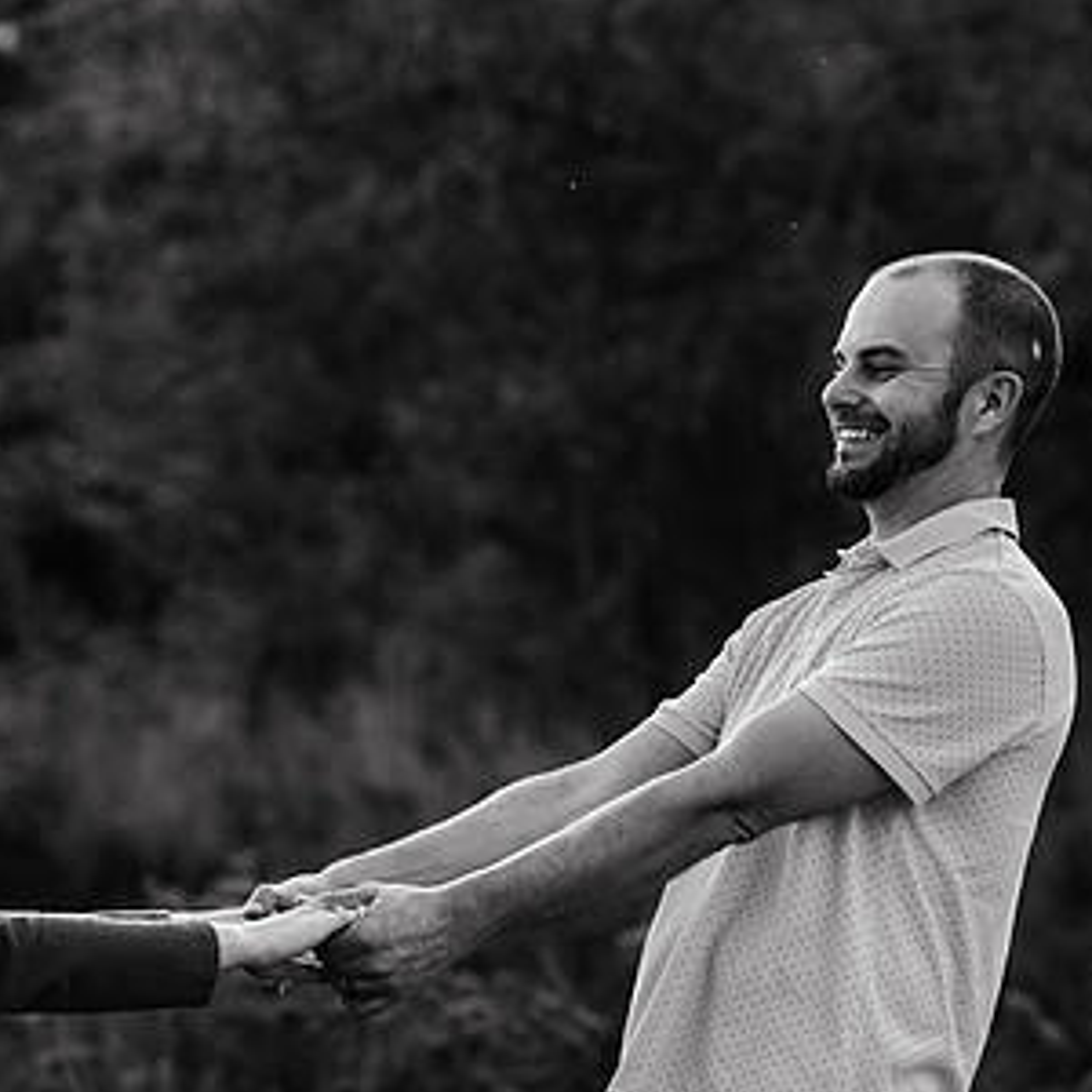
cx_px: 106
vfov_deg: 8.5
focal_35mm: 205
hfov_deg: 8.5
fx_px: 7317
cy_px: 457
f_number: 4
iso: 160
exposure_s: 1/160
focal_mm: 111
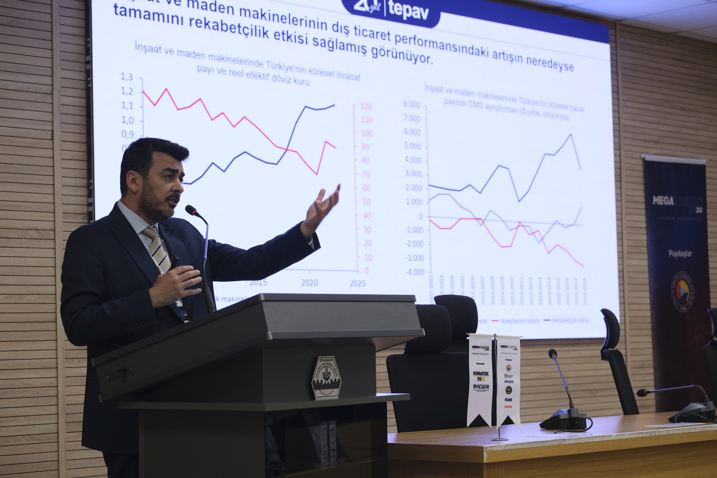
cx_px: 358
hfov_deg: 27.0
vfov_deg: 18.2
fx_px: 1494
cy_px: 239
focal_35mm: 75
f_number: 4
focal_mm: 50
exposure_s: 1/100
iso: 1250
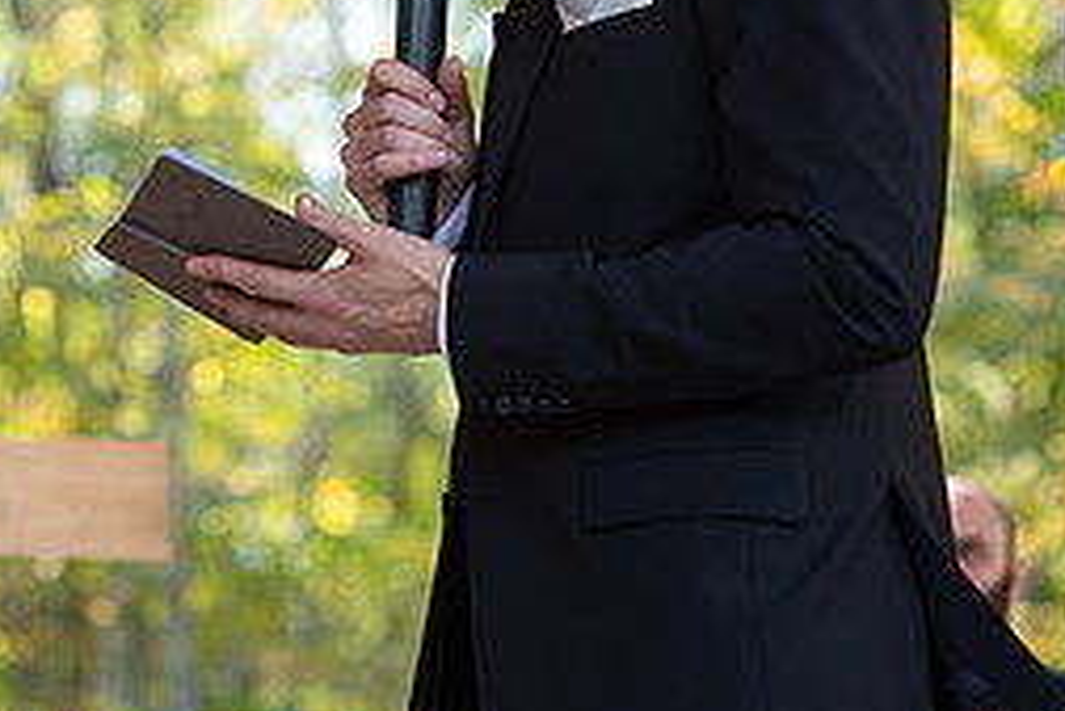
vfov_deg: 6.8
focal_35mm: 202
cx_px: 215
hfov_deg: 10.2
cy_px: 180
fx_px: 5979
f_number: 3.5
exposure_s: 1/250
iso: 400
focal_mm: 85
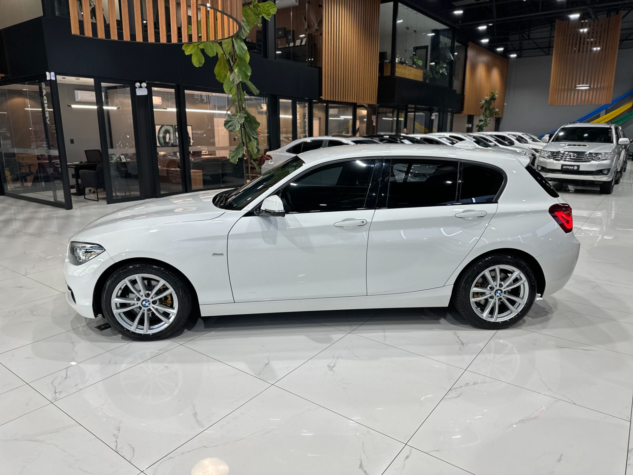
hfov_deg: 71.6
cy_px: 238
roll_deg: -0.7
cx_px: 316
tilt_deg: -14.0
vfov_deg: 56.8
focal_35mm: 24
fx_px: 439
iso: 100
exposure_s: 1/120
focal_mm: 6.86
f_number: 1.78
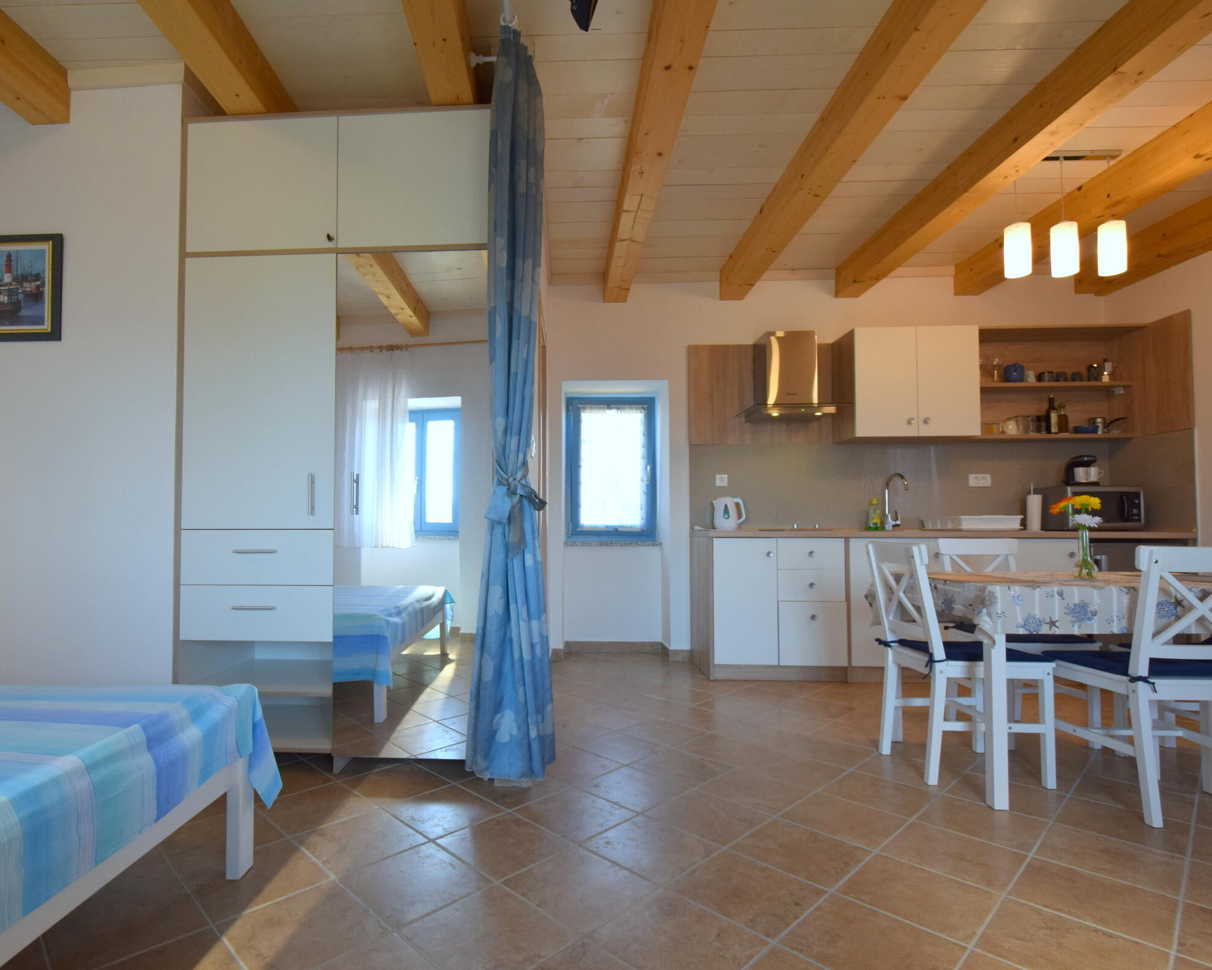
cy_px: 484
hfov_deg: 89.0
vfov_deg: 77.0
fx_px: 610
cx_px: 518
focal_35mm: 17
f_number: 5.6
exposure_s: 1/125
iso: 400
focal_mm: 10
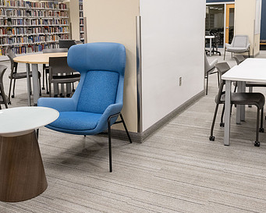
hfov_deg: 45.8
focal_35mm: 40
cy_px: 73
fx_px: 315
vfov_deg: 37.0
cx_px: 139
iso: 2000
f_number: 5
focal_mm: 24
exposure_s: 1/160
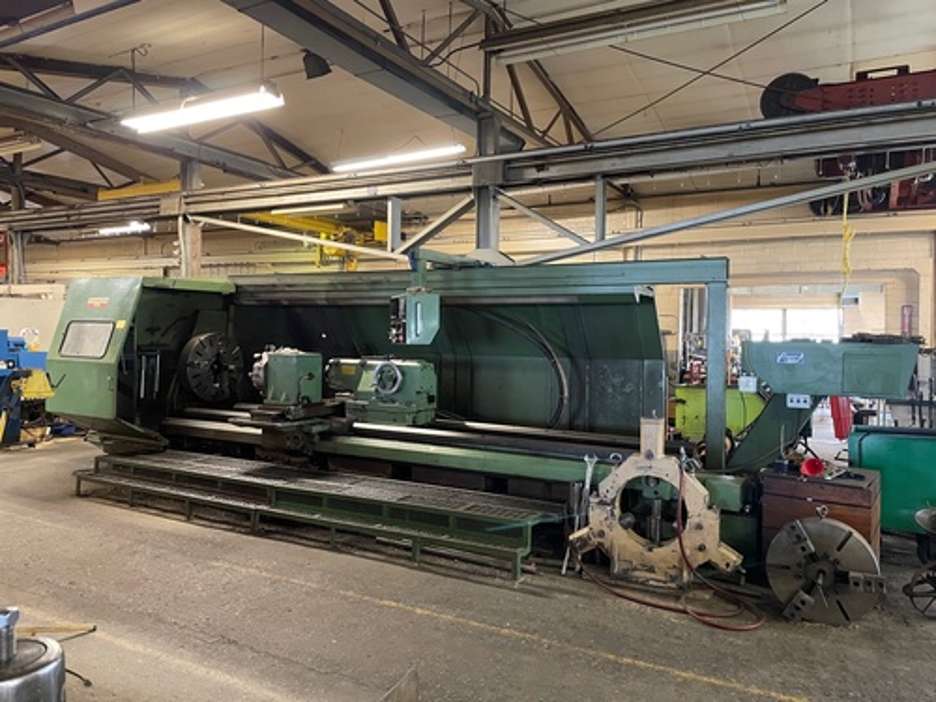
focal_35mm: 26
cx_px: 468
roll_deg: -1.2
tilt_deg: -0.5
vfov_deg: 53.1
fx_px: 703
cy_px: 351
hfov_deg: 67.3
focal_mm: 4.2
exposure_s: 1/30
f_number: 1.6
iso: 500
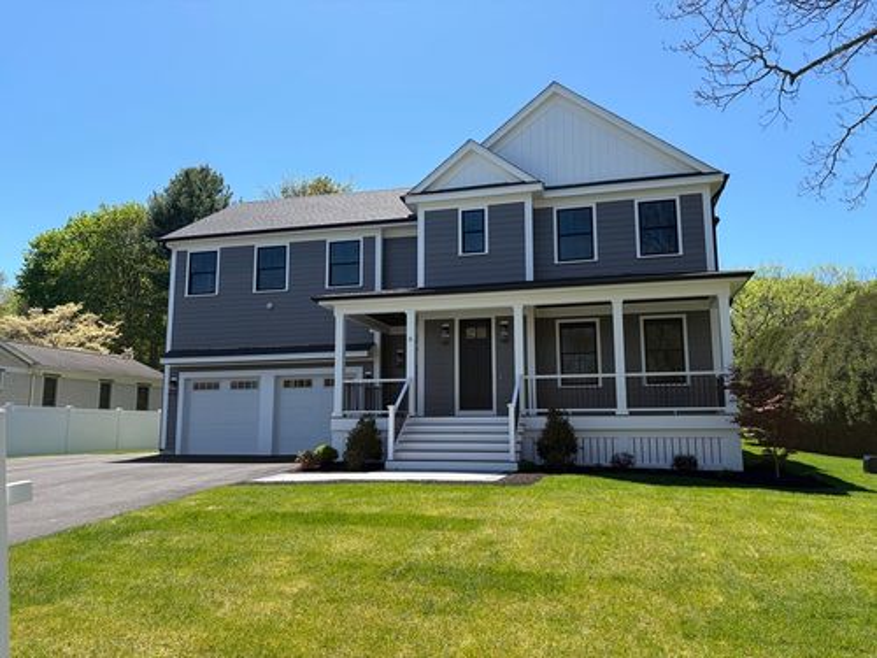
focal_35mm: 26
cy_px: 329
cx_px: 438
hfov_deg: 67.3
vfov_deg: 53.1
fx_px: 659
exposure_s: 1/2283
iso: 50
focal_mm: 5.96
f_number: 1.6
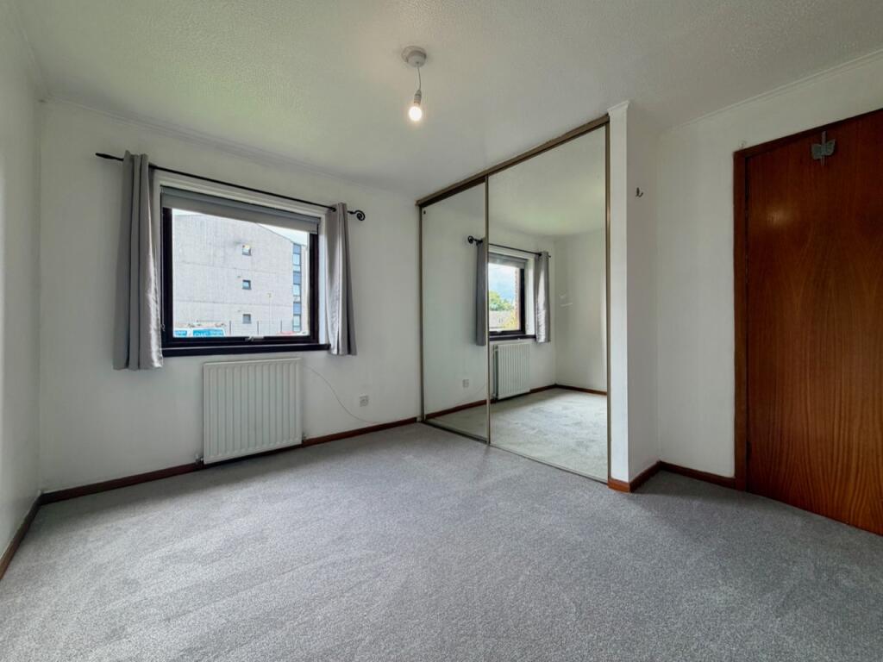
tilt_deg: +1.1
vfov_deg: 85.7
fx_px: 357
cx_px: 442
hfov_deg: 102.1
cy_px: 331
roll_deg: +0.3
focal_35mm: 14
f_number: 2.2
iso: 100
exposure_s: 1/100
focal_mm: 2.22
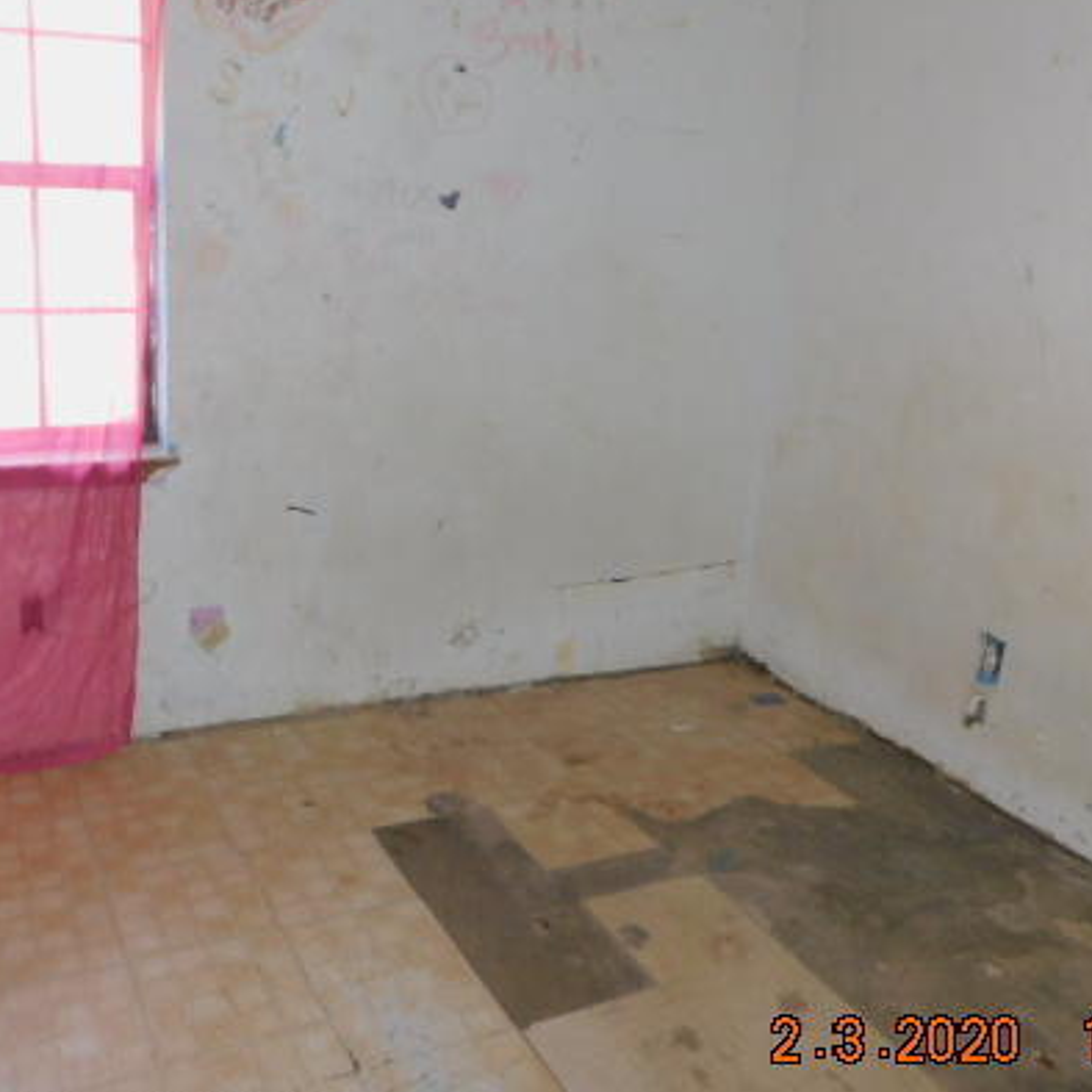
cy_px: 516
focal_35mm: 33
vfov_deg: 49.7
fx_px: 1178
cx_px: 460
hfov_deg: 49.6
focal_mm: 4
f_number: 3
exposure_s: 1/30
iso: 200
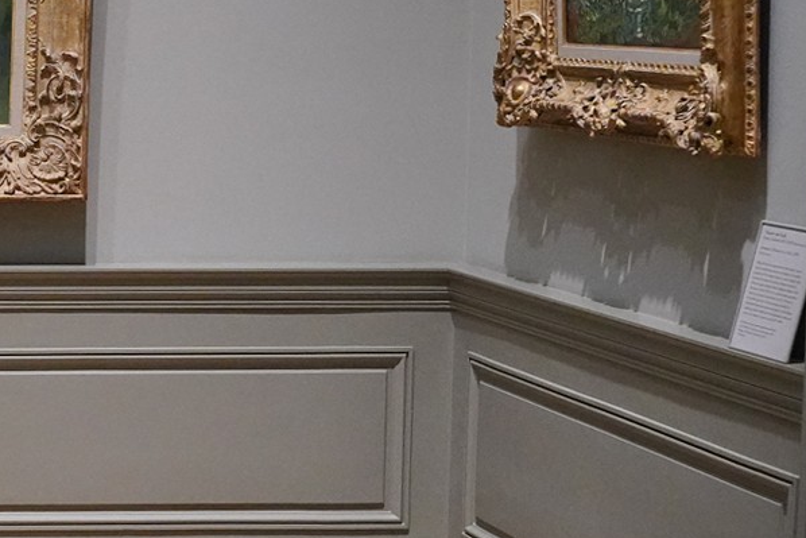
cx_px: -465
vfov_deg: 14.1
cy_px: 224
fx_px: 2172
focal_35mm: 97
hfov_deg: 18.3
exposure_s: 1/100
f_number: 5
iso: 8000
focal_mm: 29
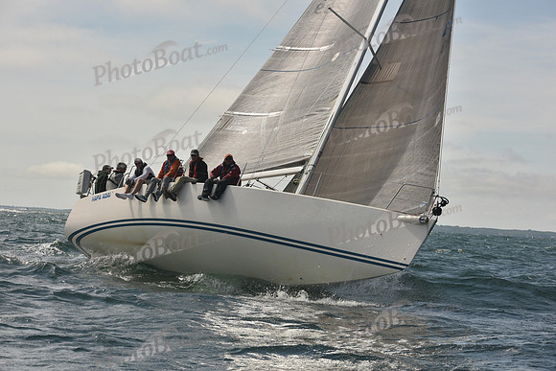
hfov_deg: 22.1
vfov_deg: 14.9
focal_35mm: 92
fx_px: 1421
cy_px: 186
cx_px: 278
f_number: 8
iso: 320
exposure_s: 1/1000
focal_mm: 92
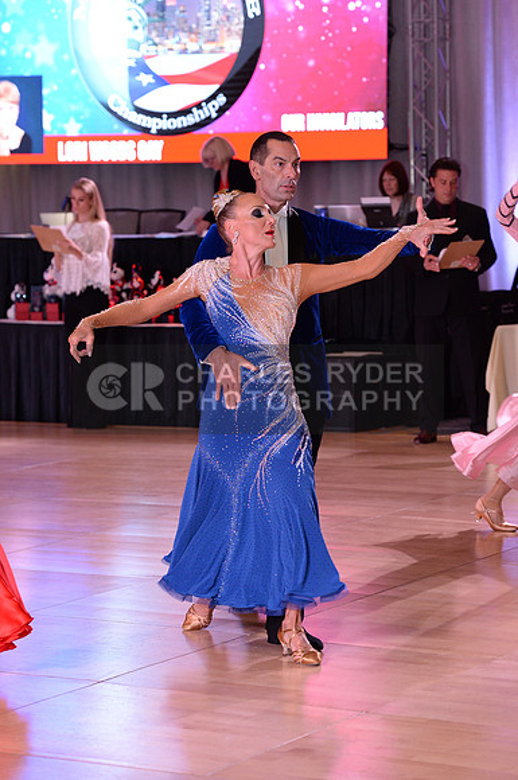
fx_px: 2598
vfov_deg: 17.1
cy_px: 390
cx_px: 259
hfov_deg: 11.4
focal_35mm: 120
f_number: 4.5
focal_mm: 120
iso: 2000
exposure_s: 1/250
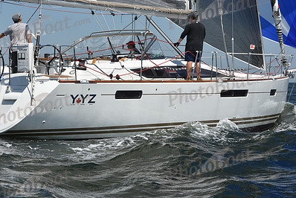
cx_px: 129
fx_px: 839
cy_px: 59
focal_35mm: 102
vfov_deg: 13.4
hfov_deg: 20.0
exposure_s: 1/1250
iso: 250
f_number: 9
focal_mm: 70
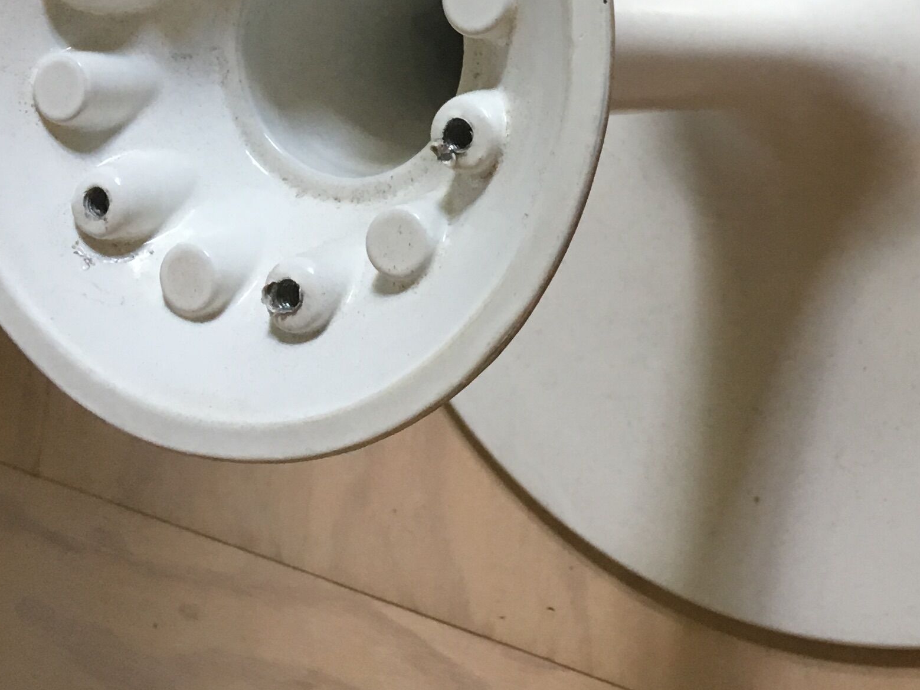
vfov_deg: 19.3
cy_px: 86
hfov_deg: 25.7
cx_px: 666
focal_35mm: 75
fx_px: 1993
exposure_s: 1/33
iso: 125
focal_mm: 4.15
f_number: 2.2
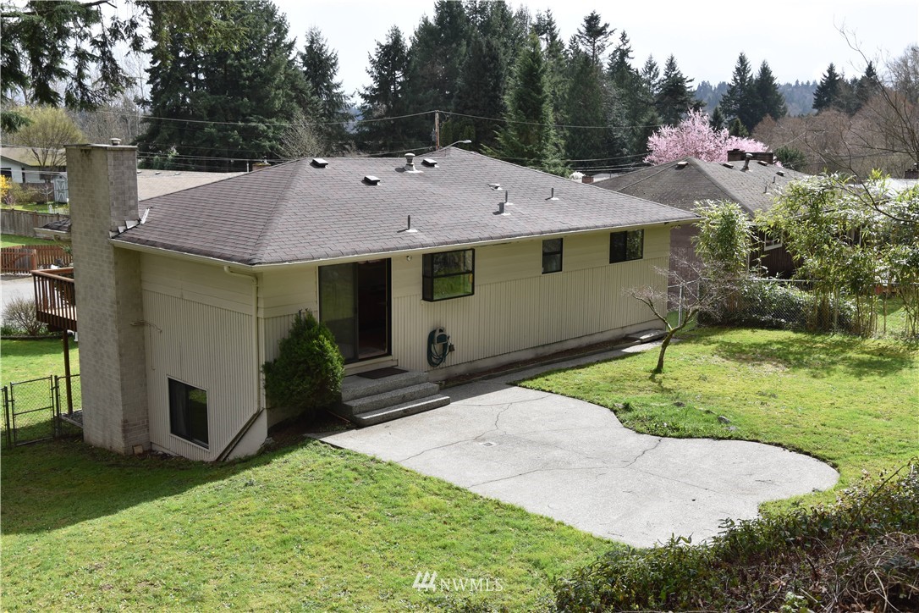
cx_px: 460
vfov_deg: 35.5
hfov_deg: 51.3
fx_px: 957
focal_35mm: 38
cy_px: 306
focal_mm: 25
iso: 200
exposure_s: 1/250
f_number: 8
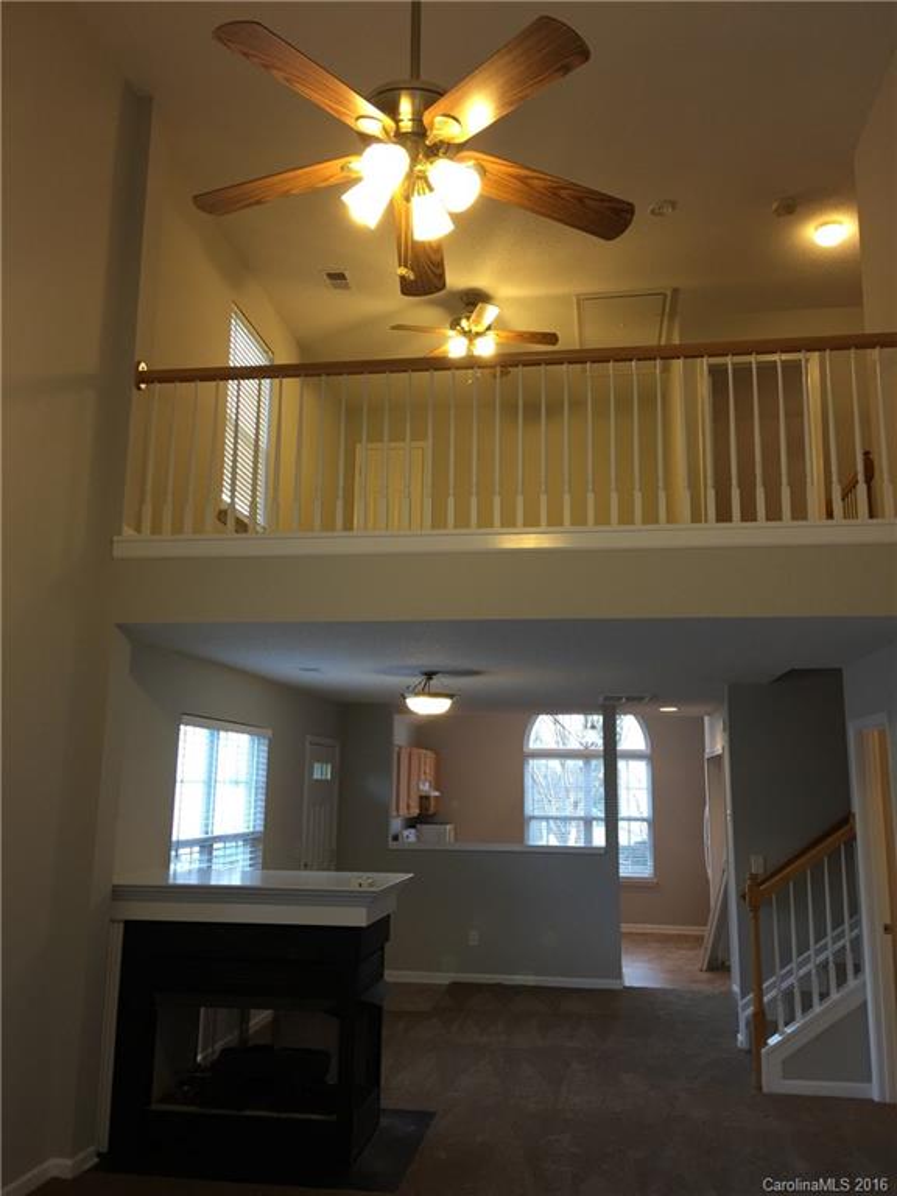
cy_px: 598
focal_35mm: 29
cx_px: 448
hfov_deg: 48.2
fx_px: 1002
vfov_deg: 61.7
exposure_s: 1/30
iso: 64
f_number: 2.2
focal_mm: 4.15
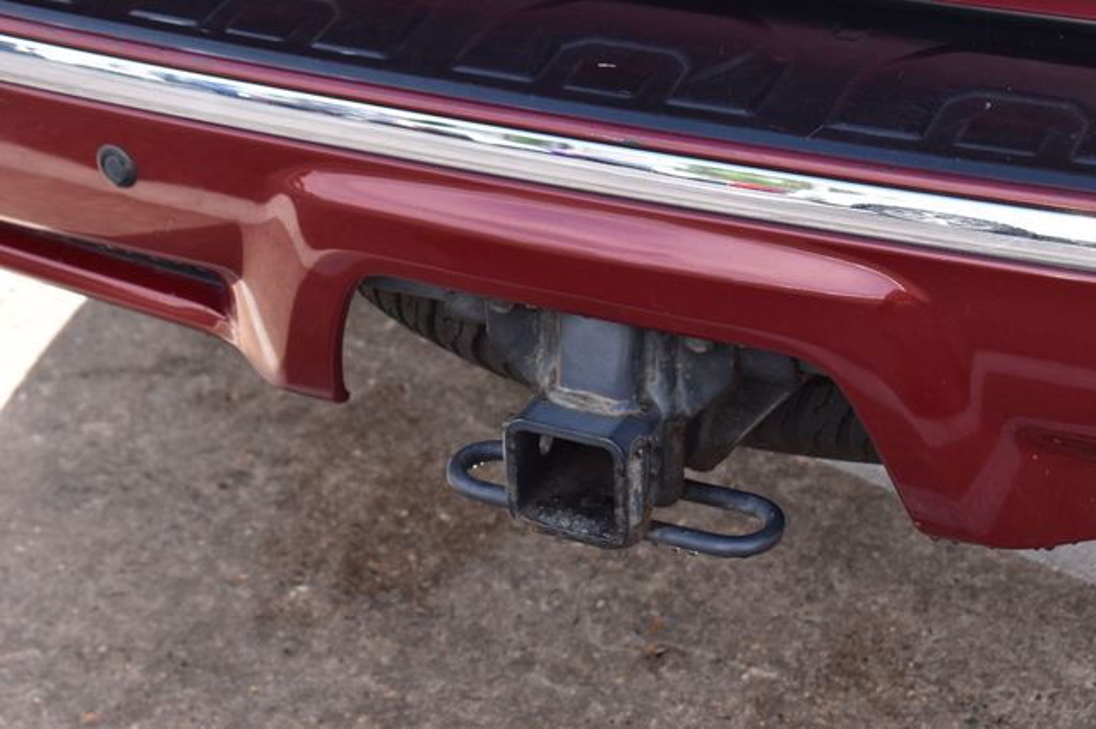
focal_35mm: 82
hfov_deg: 24.6
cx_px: 548
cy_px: 364
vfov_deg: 16.5
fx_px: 2510
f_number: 9
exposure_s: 1/125
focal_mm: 55
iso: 400
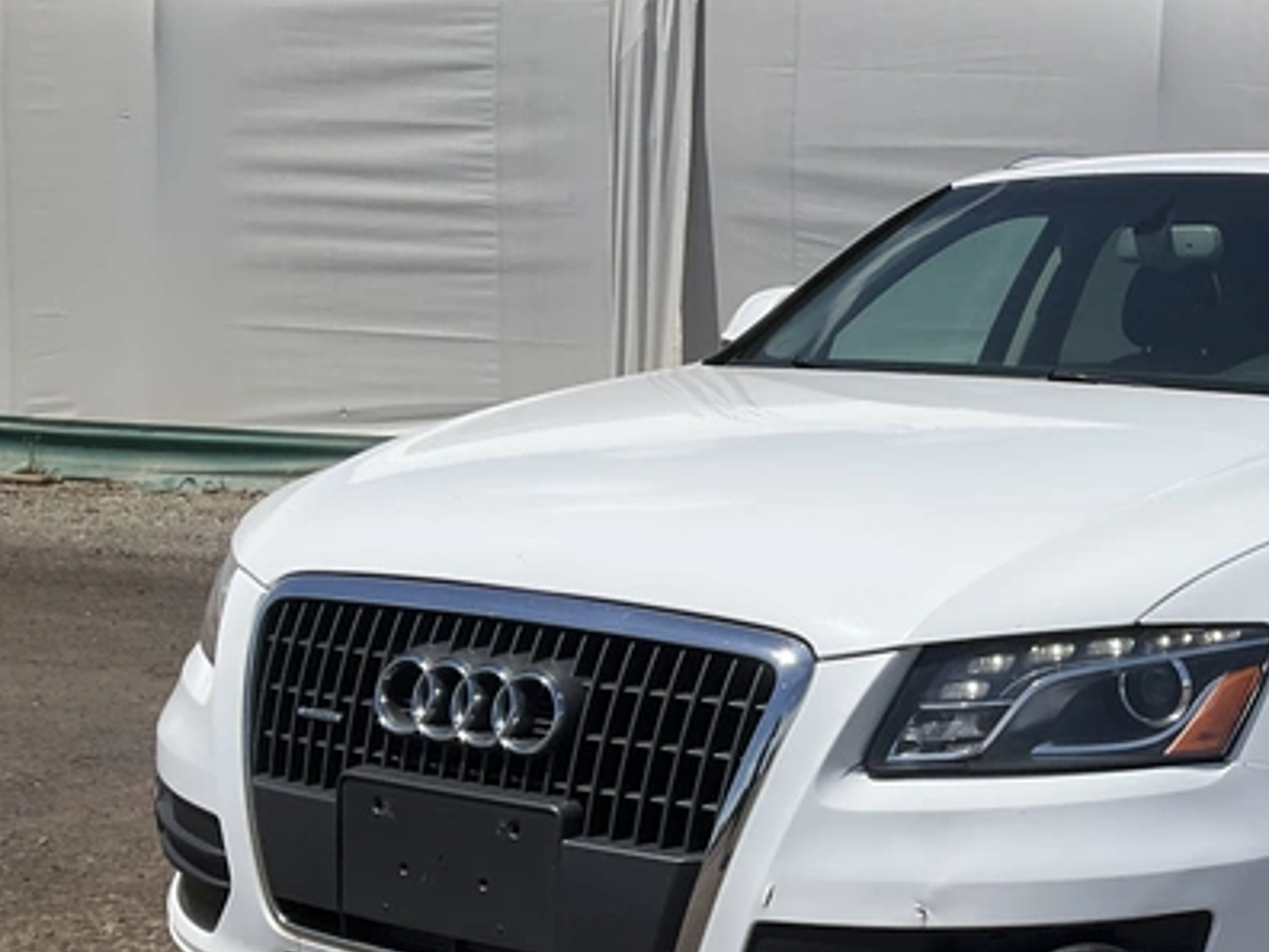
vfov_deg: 26.2
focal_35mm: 55
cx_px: 1138
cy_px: 710
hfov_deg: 33.2
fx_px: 2016
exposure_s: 1/4405
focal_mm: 3
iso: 25
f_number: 1.8
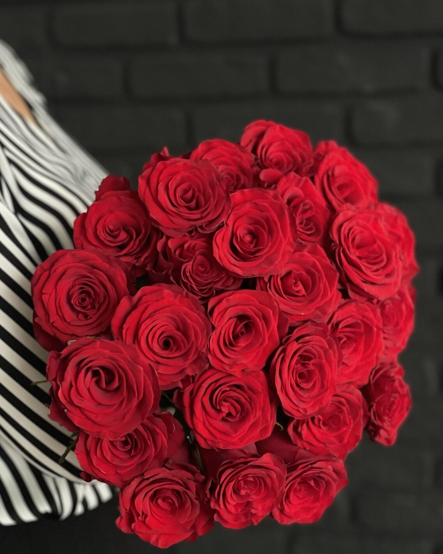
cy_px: 294
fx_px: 901
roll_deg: +2.4
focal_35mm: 55
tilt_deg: -13.6
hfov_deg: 27.6
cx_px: 218
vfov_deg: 34.1
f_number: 2
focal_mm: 6
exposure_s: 1/40
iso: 250
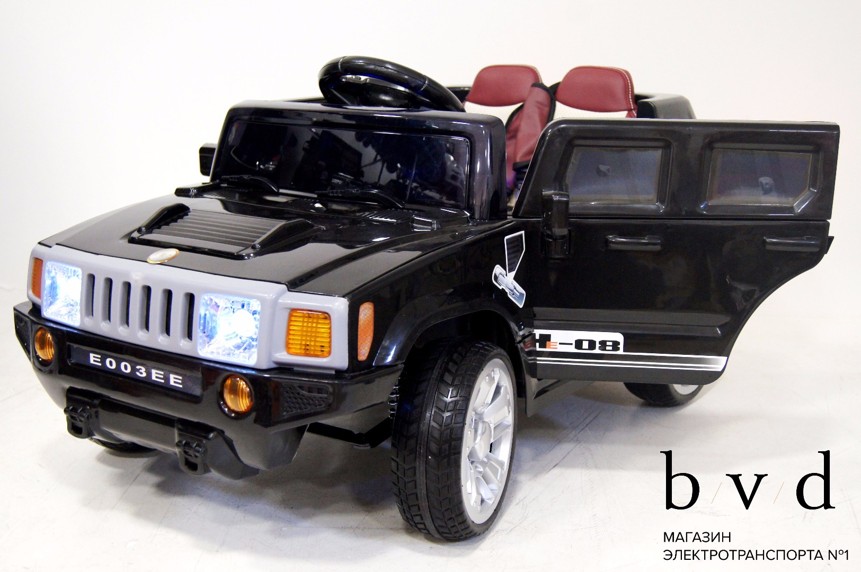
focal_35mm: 45
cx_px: 430
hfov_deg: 43.6
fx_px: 1075
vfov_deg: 29.8
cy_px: 286
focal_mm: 30
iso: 1600
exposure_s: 1/40
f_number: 4.5
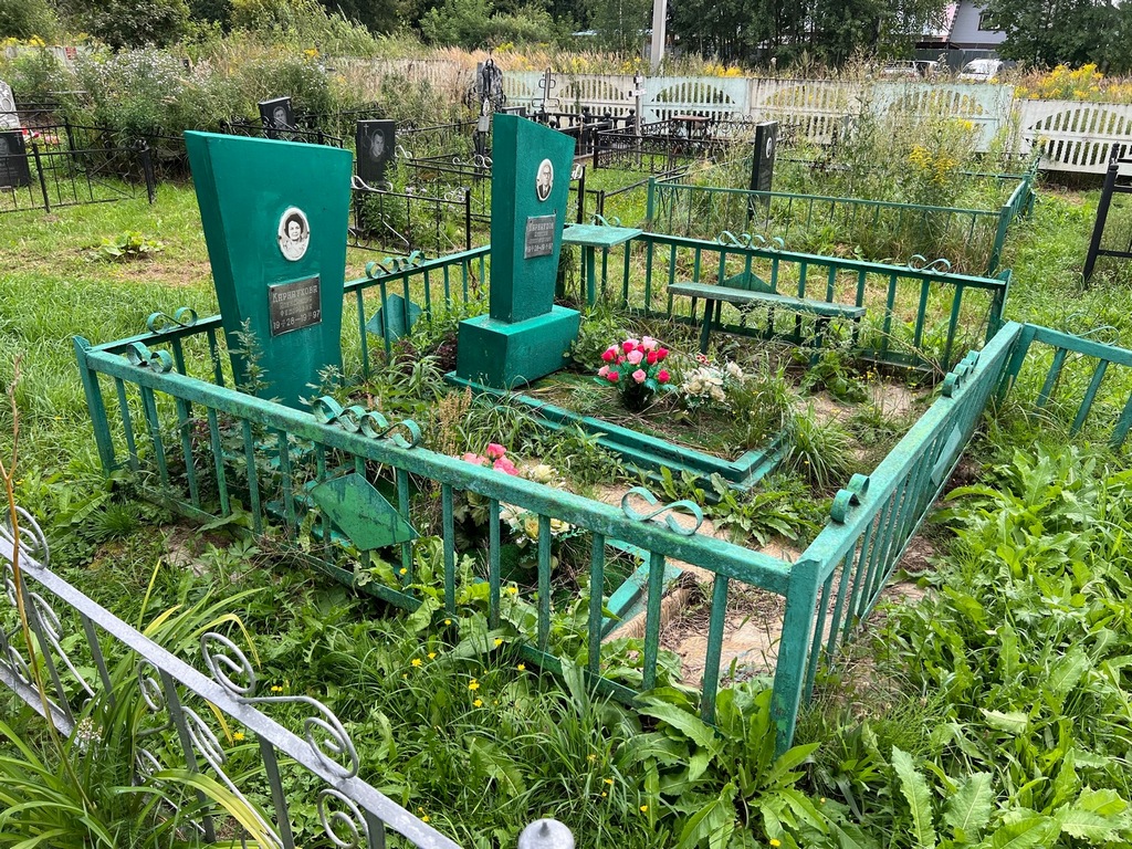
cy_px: 424
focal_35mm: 26
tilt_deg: -22.0
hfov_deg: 67.3
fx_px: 850
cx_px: 566
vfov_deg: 53.1
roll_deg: -2.3
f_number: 1.5
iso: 50
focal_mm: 5.7
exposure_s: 1/786
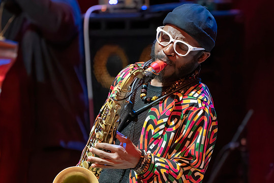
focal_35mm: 675
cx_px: 175
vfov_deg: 2.0
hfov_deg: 3.1
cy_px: 136
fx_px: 5140
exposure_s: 1/320
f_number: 5.6
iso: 5000
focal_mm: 348
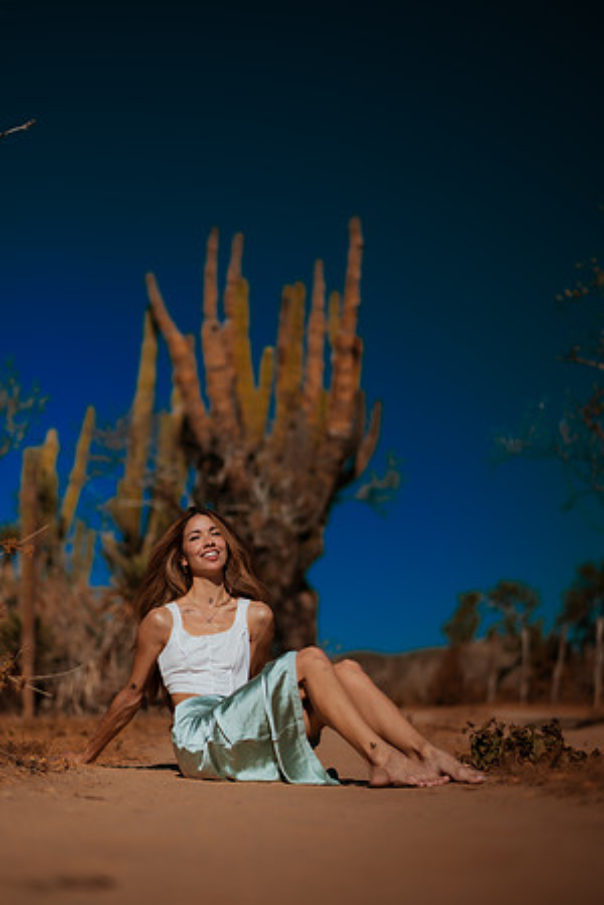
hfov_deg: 23.4
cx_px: 302
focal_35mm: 58
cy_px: 452
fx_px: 1460
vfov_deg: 34.5
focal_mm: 58
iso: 50
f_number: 1.8
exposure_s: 1/8000
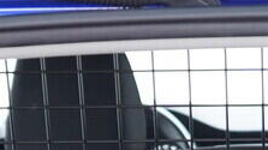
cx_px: 251
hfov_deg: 8.8
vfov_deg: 4.6
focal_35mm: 244
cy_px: 558
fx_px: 1732
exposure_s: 1/40
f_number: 2.8
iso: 500
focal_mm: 24
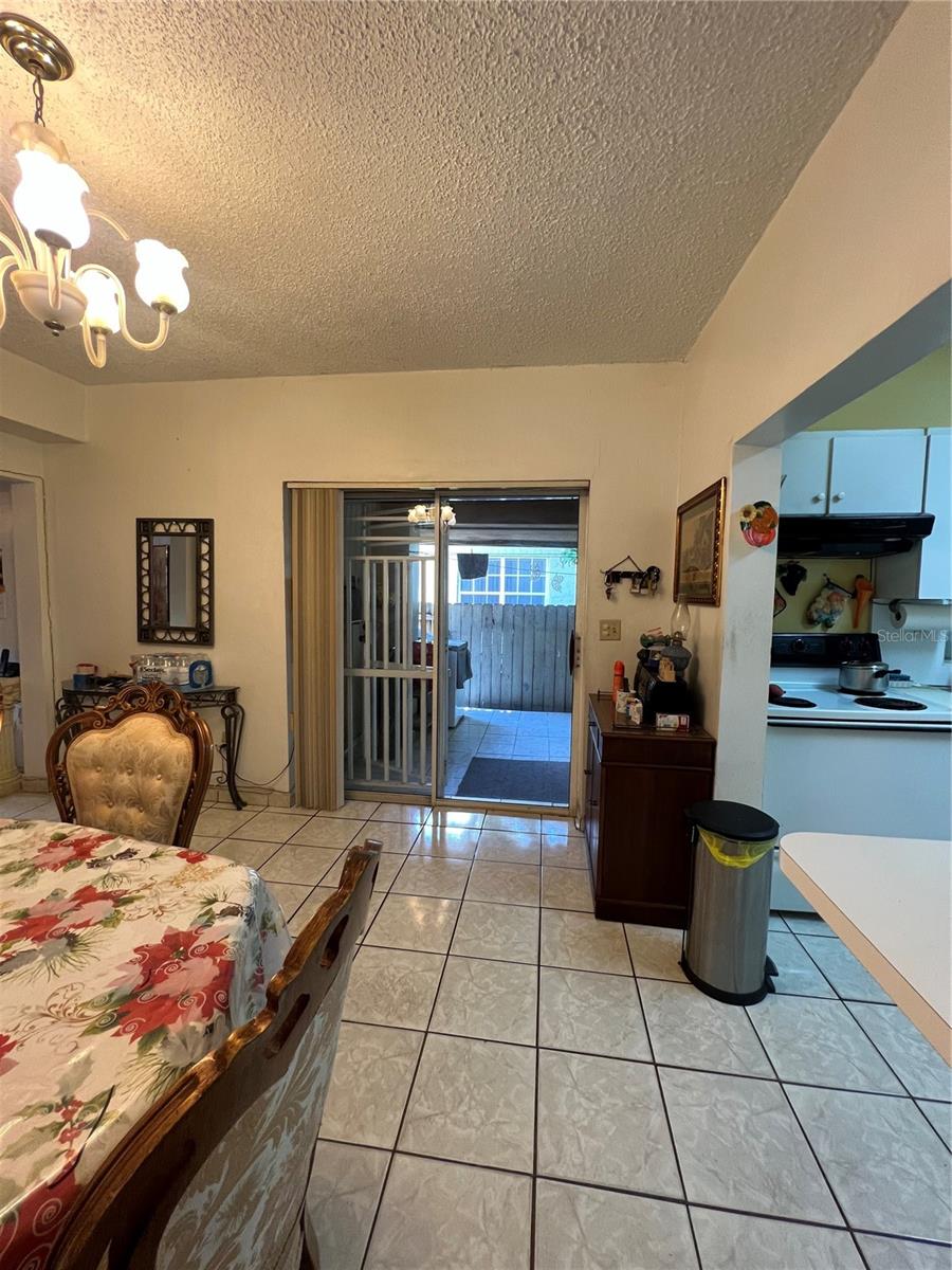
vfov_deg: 106.2
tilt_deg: -6.2
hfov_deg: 89.9
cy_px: 635
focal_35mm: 13
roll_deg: -1.7
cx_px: 476
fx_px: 477
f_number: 1.8
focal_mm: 1.57
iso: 160
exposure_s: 1/60
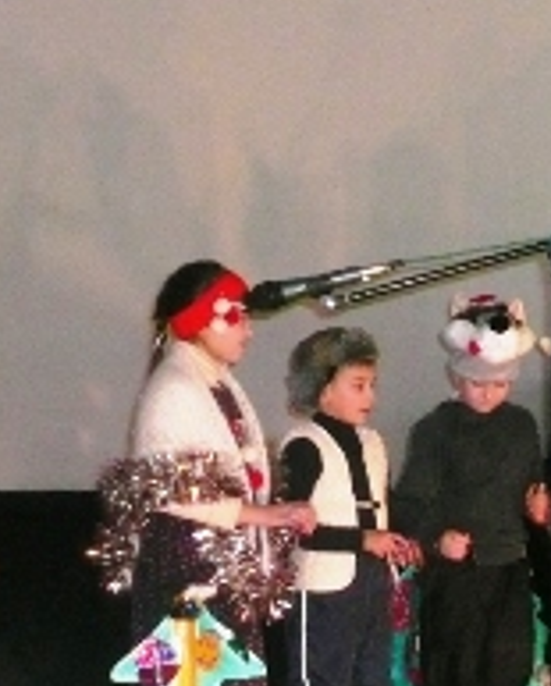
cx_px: 601
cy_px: 430
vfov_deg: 20.1
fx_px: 1932
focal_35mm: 95
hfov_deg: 15.8
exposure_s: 1/30
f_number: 3.3
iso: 400
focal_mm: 6.9
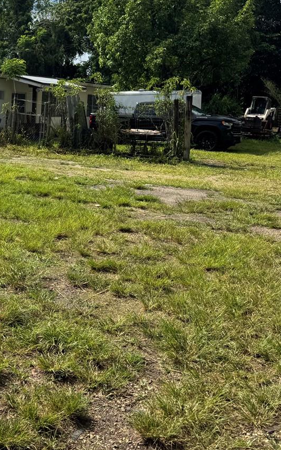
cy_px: 170
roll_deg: -2.0
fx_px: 588
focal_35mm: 48
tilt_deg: -6.5
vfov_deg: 41.5
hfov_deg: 24.8
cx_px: -39
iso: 80
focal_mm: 6.76
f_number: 1.78
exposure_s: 1/6410
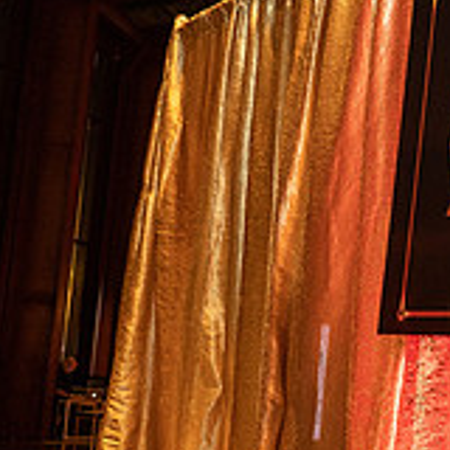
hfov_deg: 19.2
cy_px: 269
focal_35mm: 74
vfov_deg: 23.3
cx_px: 745
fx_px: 1088
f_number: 4.5
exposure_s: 1/50
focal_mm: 24
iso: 3200
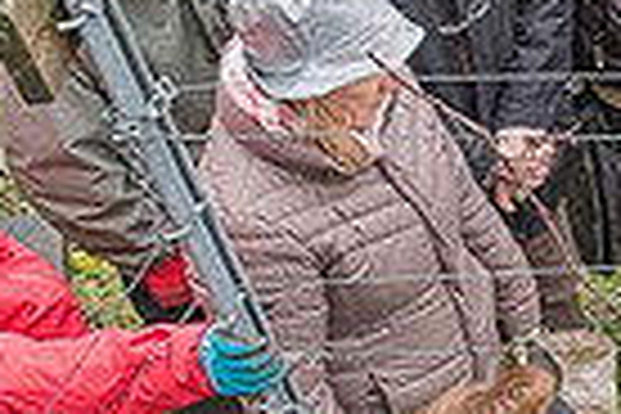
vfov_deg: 13.5
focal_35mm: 101
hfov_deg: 17.6
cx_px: 999
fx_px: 1742
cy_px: 270
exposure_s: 1/125
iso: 800
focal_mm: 24
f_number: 8
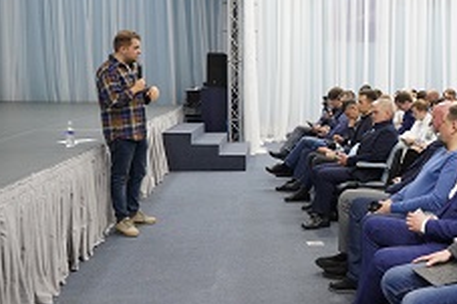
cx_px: 379
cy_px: 135
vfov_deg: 25.9
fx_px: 660
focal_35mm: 52
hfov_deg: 36.6
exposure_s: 1/80
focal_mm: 28
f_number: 5.6
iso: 5000
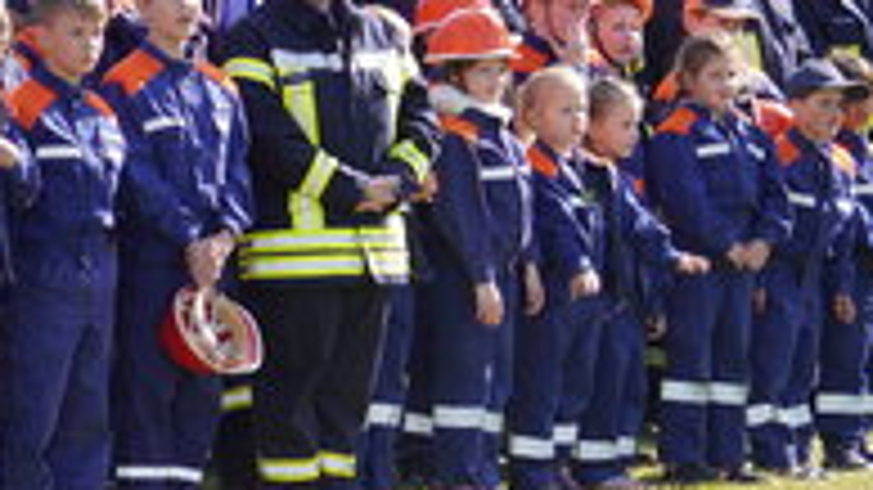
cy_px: 241
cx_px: 248
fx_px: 6667
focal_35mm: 288
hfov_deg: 7.5
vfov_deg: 4.2
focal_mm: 89
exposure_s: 1/160
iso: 100
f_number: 5.6
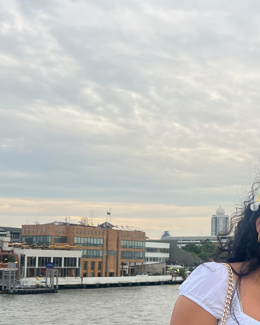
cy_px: 229
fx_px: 587
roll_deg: -1.4
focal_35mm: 61
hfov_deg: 24.0
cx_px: 252
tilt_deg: +5.7
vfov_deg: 30.6
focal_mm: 5.7
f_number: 1.5
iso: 32
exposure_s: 1/136
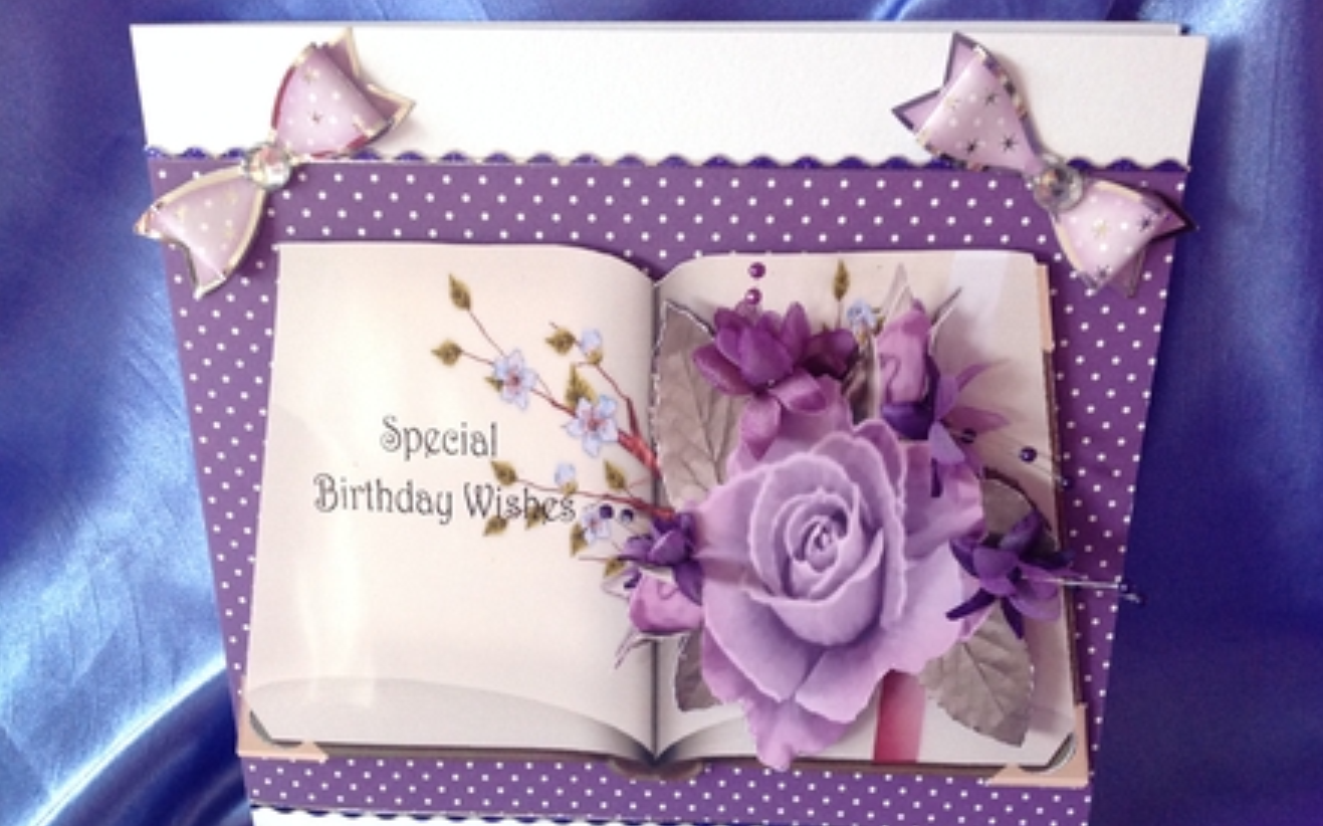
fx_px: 1370
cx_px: 675
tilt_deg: -45.4
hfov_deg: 51.6
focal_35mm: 38
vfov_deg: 33.5
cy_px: 473
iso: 160
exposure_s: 1/15
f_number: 2.4
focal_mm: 4.28
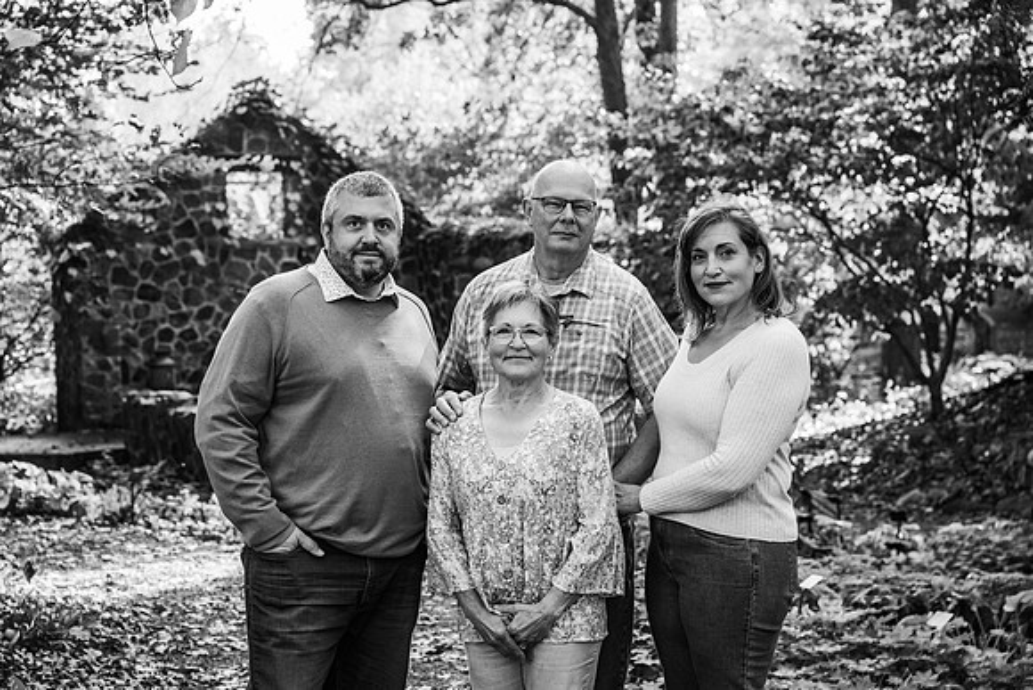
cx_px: 516
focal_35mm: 59
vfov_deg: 23.0
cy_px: 345
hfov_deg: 33.9
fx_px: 1693
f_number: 4.5
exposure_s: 1/250
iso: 500
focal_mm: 59
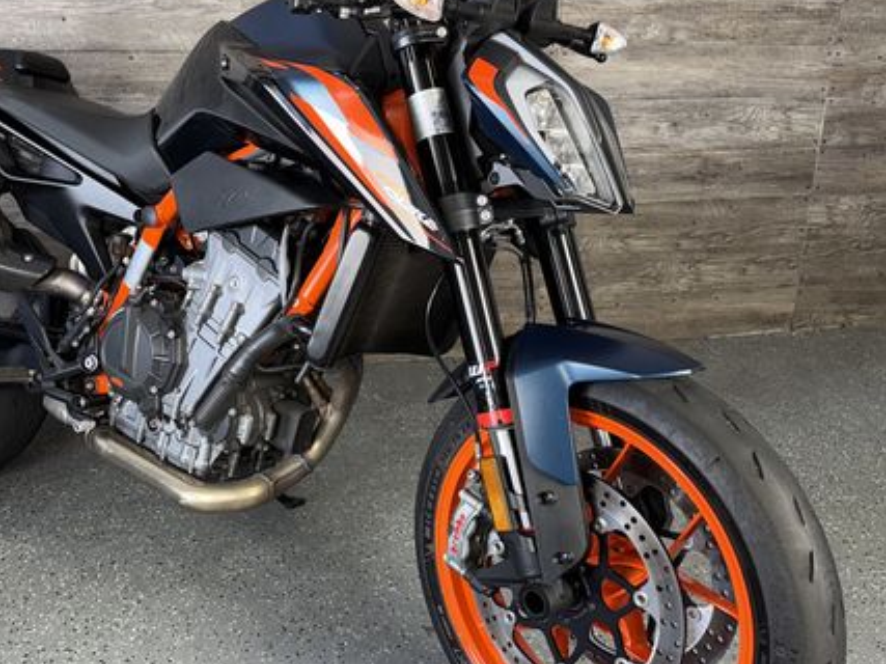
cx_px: 295
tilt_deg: -15.9
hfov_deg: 50.4
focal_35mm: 36
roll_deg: +0.0
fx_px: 921
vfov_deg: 39.6
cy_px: 303
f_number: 1.78
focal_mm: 6.76
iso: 64
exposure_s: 1/31
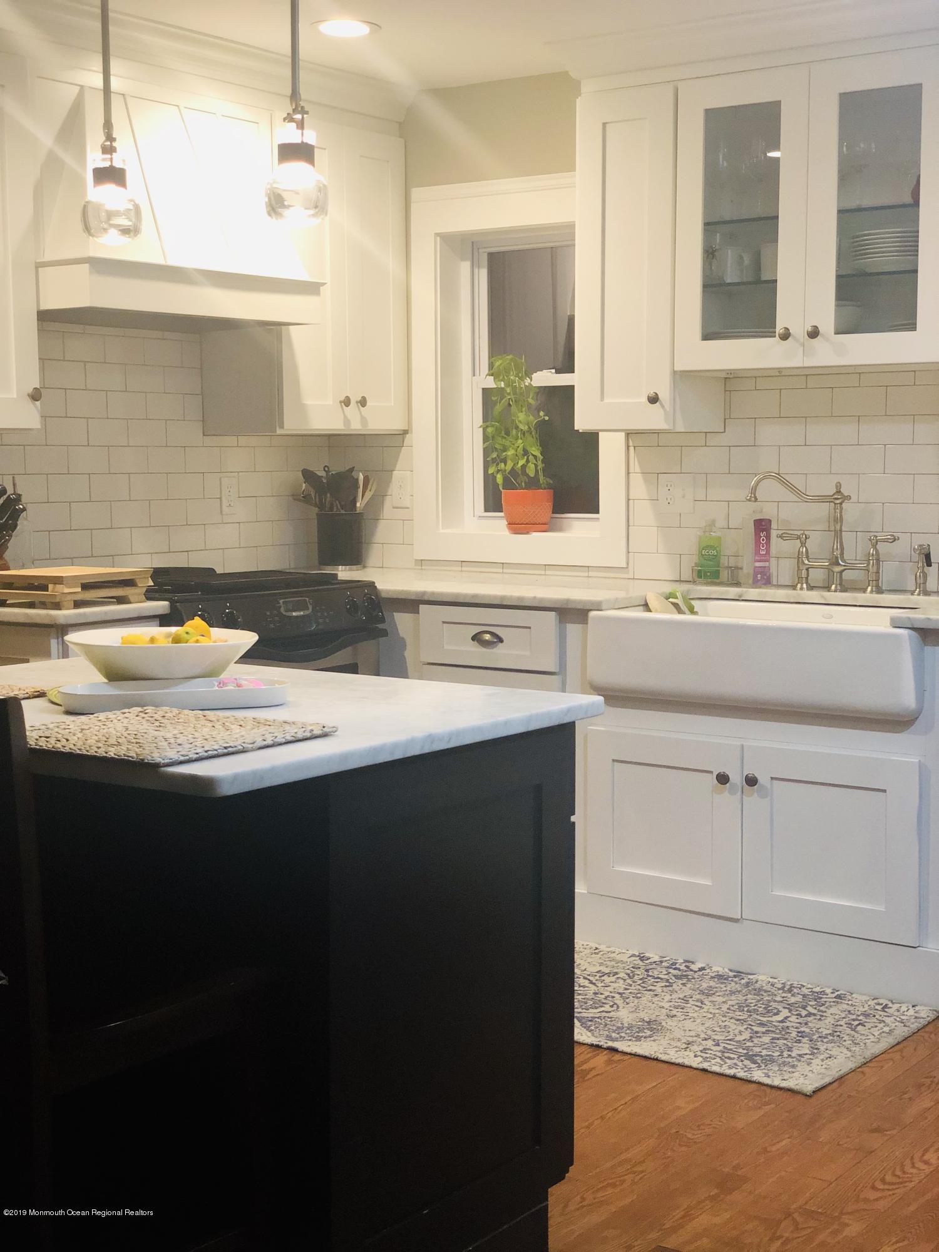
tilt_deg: -5.0
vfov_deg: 36.8
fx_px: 1881
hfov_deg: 28.0
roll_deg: +0.9
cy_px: 626
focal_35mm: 52
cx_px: 470
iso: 125
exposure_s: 1/30
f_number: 2.4
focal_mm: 6
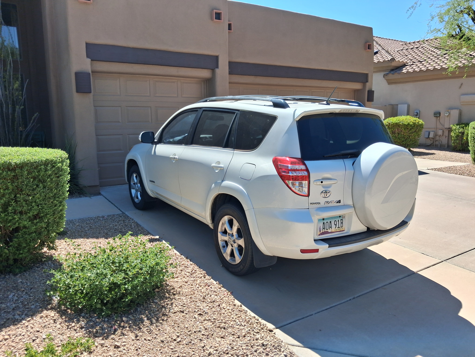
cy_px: 178
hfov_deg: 65.3
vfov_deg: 51.4
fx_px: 370
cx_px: 238
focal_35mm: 27
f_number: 1.8
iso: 25
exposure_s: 1/461
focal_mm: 4
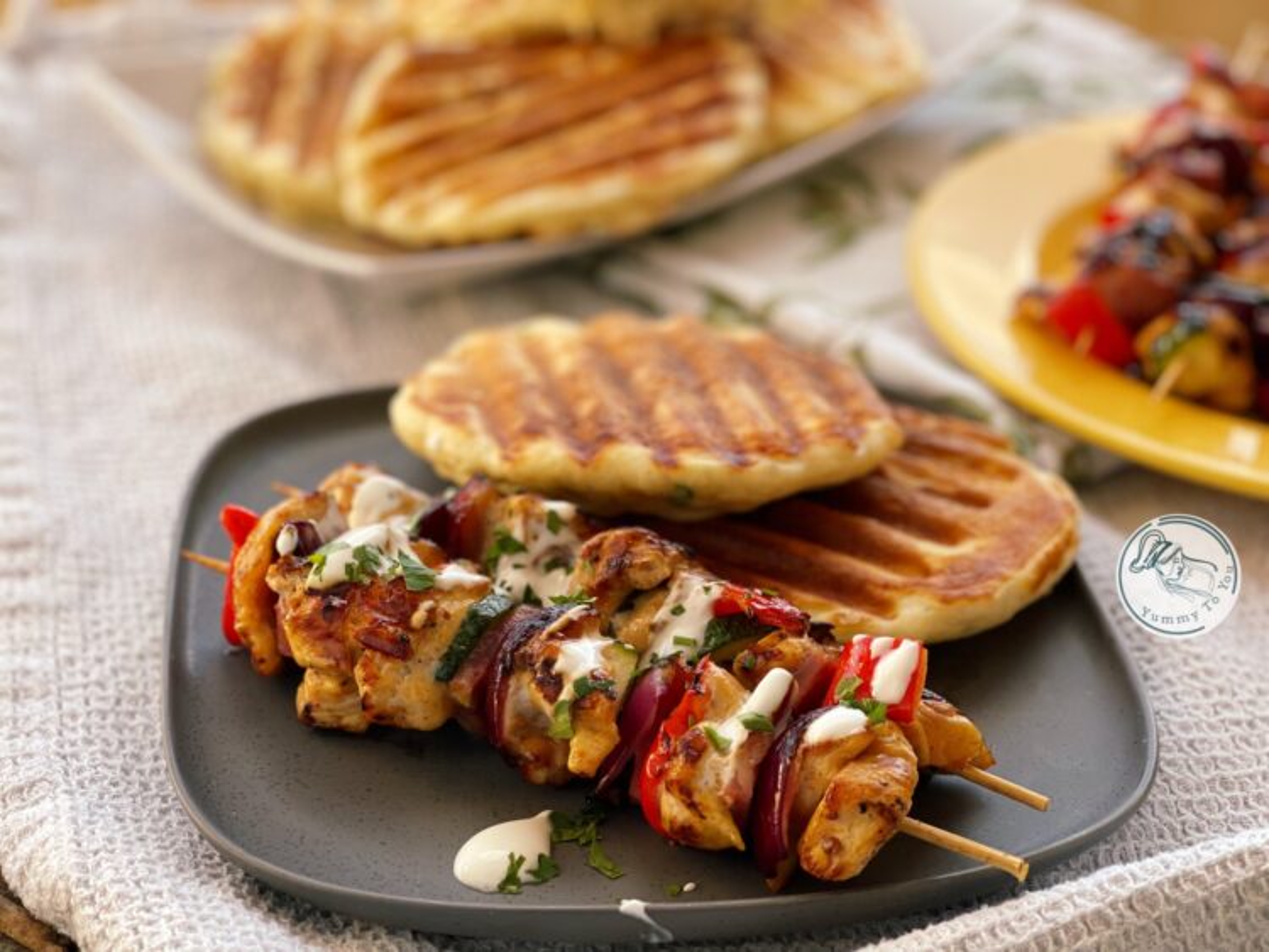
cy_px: 476
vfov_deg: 22.9
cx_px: 634
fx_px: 2347
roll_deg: -0.9
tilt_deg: -32.1
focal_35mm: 64
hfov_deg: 30.3
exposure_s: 1/121
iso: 50
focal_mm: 7.5
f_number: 2.2
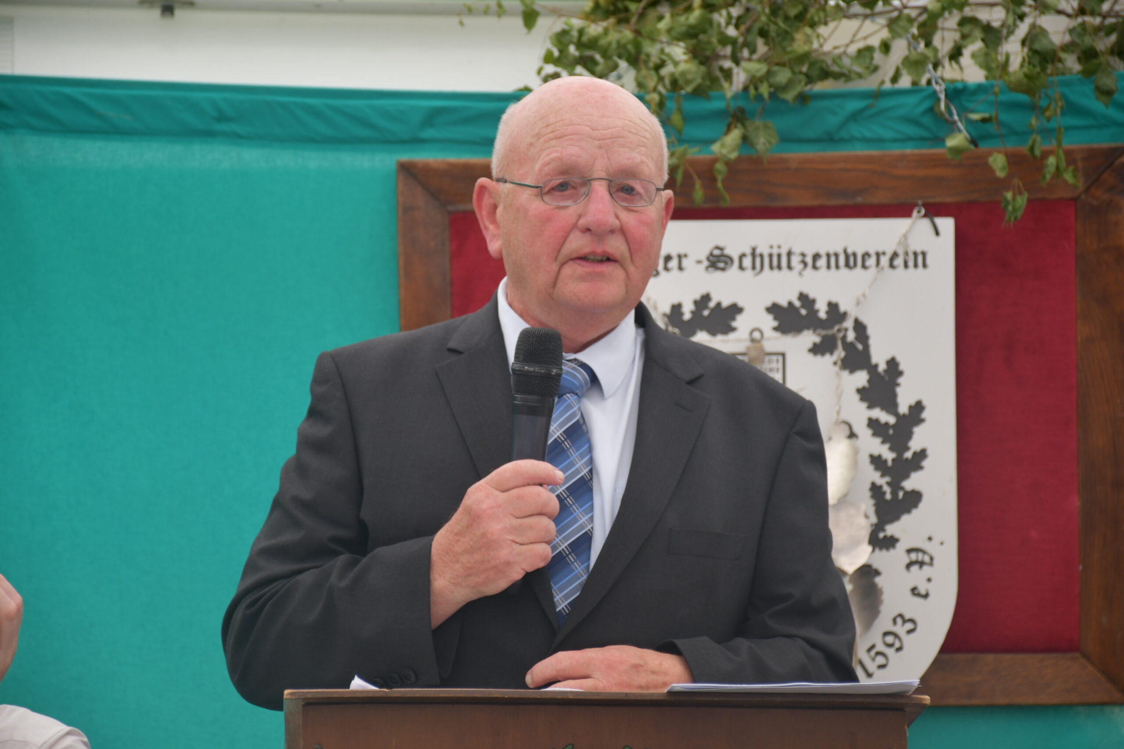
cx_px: 562
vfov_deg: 8.2
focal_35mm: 168
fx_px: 5245
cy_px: 374
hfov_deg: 12.2
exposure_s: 1/250
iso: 360
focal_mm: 112
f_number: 5.6
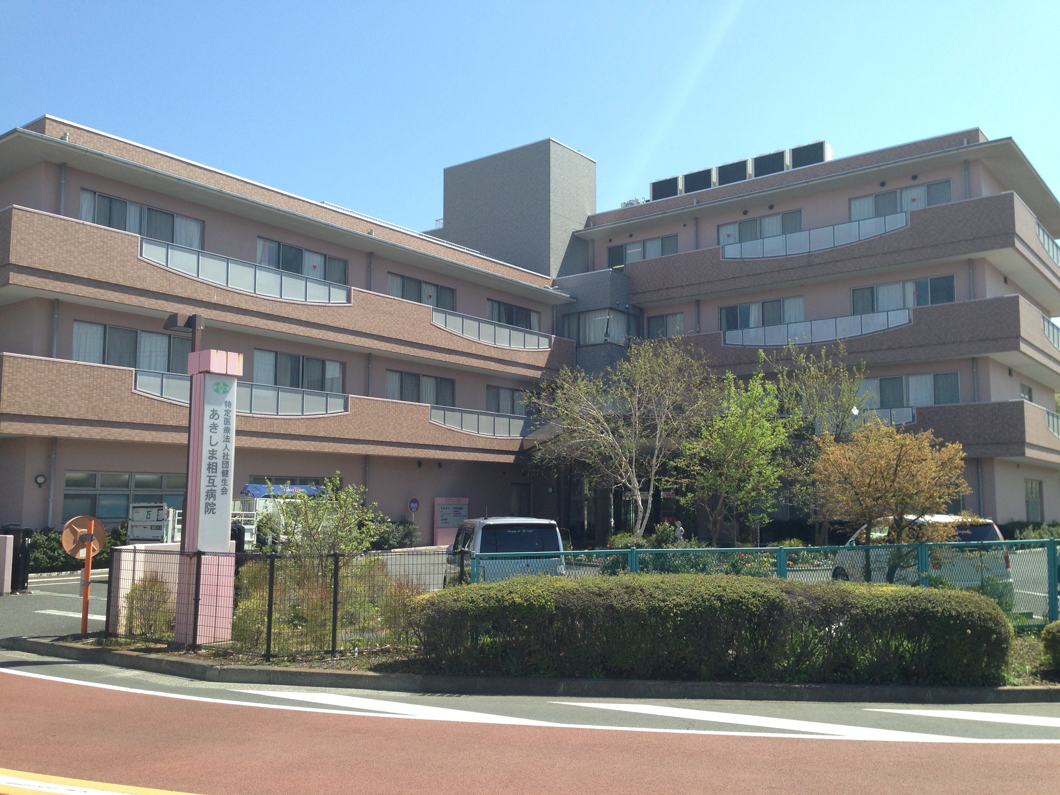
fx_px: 1011
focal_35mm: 33
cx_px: 530
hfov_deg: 55.4
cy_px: 398
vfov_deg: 42.9
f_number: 2.4
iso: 50
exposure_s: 1/834
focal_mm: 4.13
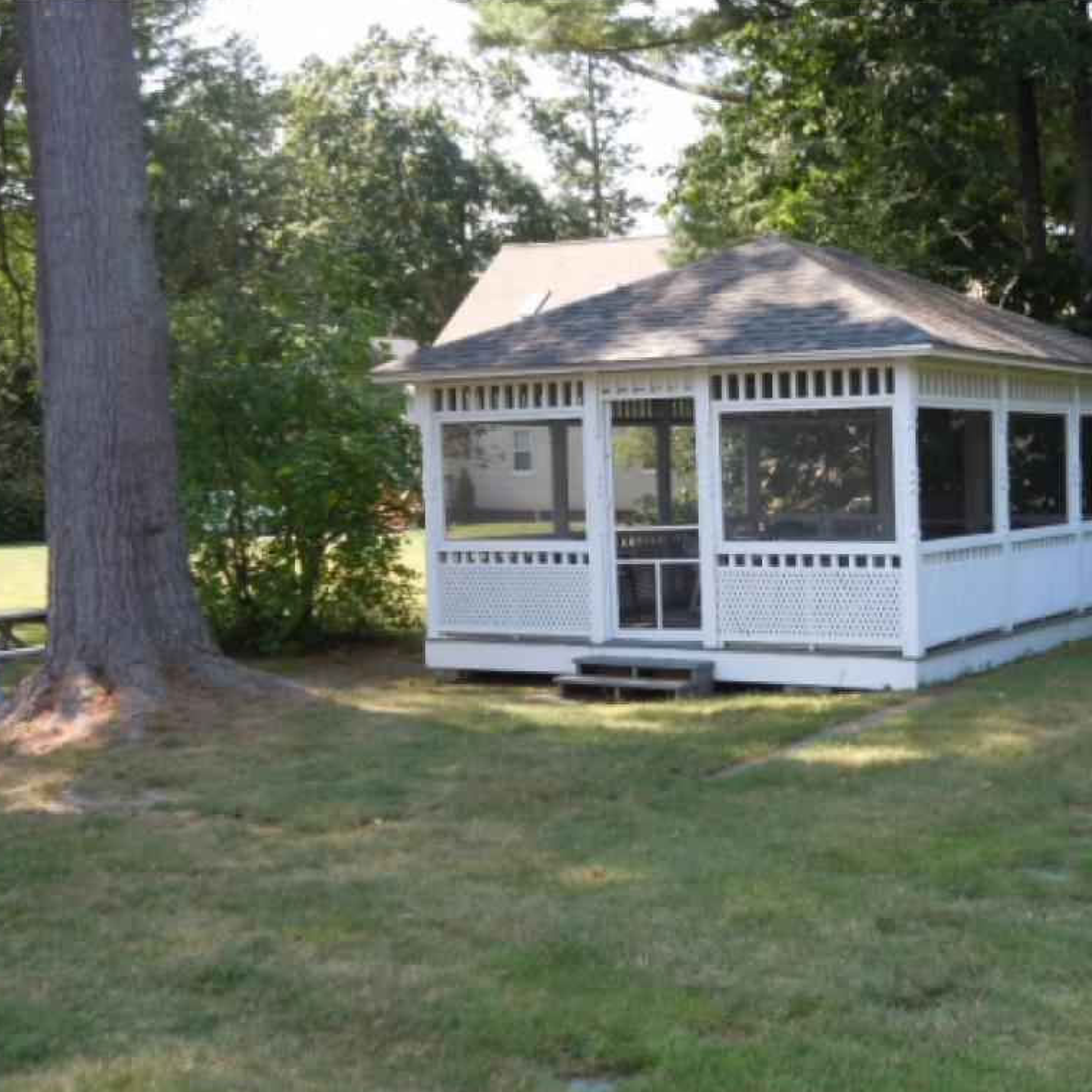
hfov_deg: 31.5
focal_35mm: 54
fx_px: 1927
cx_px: 675
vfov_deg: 31.6
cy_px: 549
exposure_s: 1/100
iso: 100
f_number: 4.6
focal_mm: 8.1
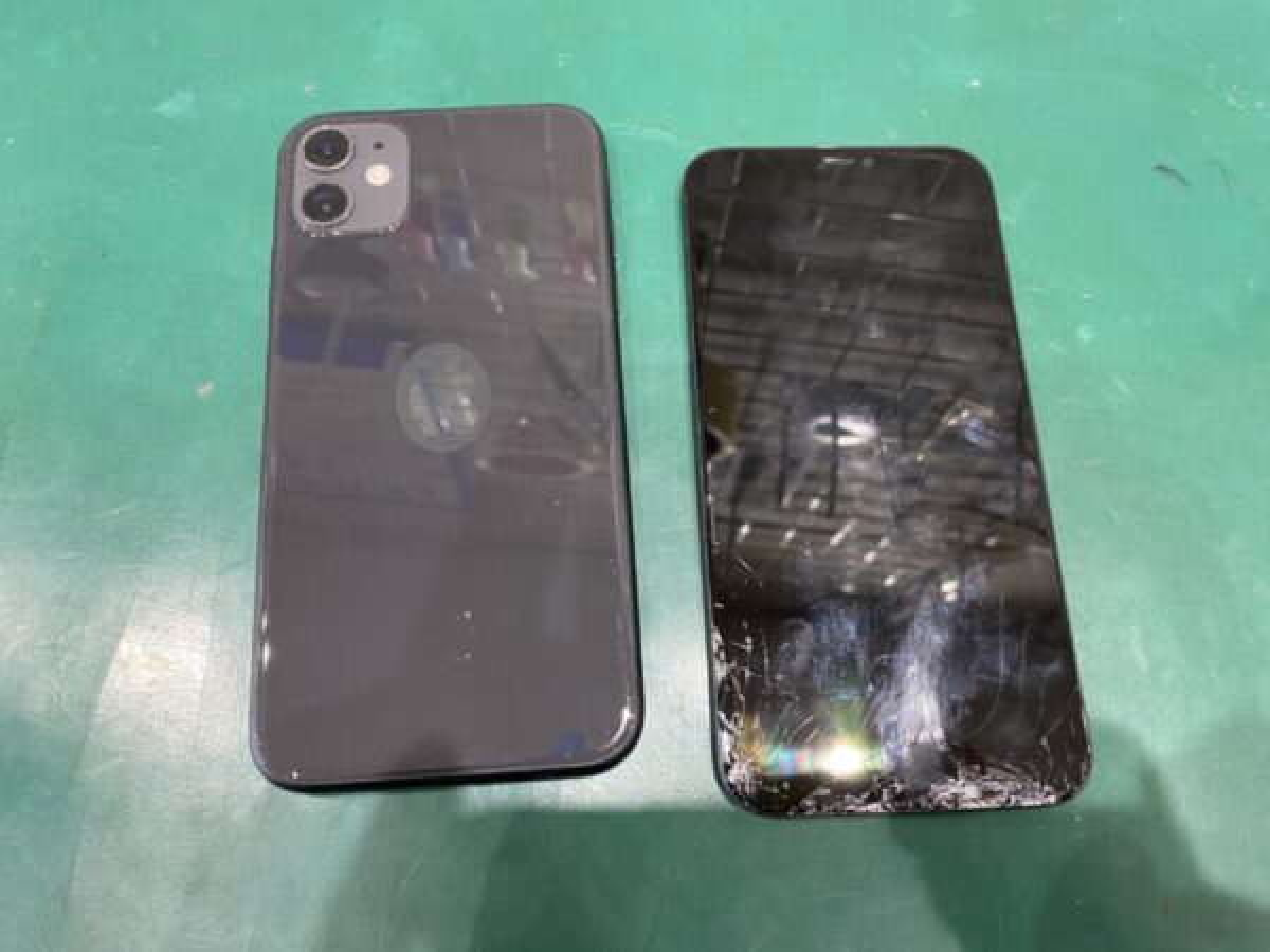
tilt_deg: -72.7
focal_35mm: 26
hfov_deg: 67.3
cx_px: 635
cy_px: 476
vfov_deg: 53.1
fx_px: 954
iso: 125
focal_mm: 4.25
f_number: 1.8
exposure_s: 1/50
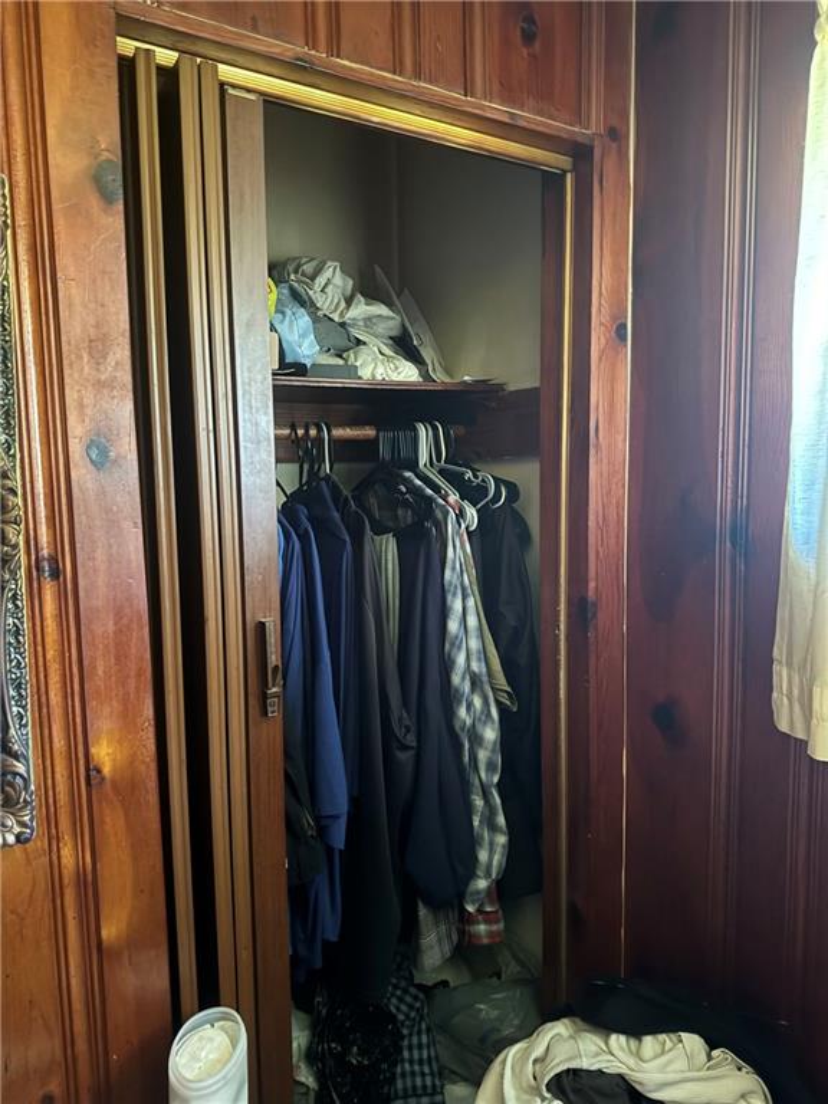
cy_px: 552
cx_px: 414
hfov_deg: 56.8
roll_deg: +0.0
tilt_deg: -7.9
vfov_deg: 71.6
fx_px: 765
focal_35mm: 24
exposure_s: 1/15
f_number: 1.78
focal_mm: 6.76
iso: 1250
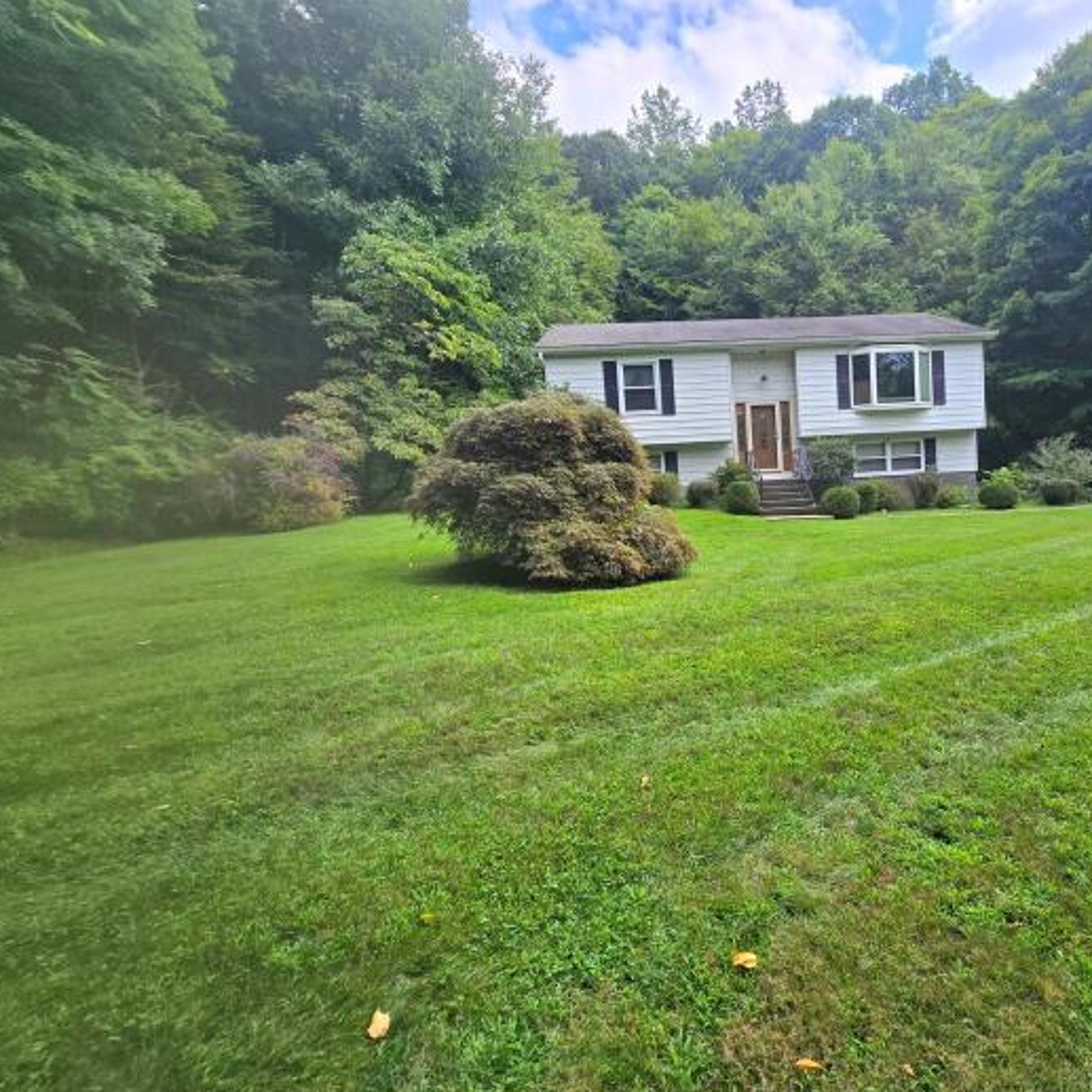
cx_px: 695
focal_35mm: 16
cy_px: 532
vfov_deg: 87.4
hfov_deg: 85.4
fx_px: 571
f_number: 2.2
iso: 50
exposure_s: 1/909
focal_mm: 2.2
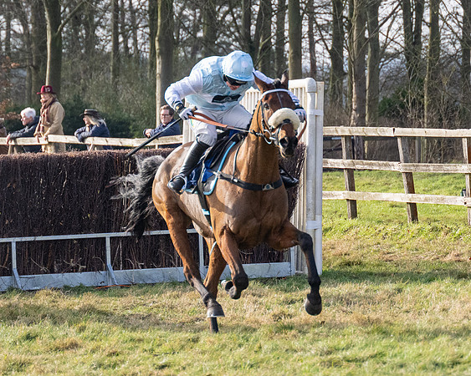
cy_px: 168
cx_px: 165
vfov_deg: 5.1
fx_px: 4192
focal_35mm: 301
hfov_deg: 6.4
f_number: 4
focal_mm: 110
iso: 800
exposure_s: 1/3200
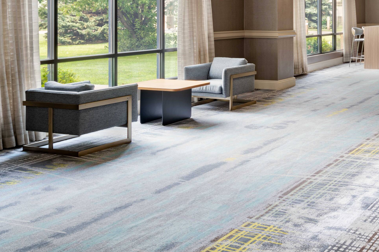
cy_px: 35
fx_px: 526
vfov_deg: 26.3
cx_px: 391
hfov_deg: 35.3
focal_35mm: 50
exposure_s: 4
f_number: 11
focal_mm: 24
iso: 100
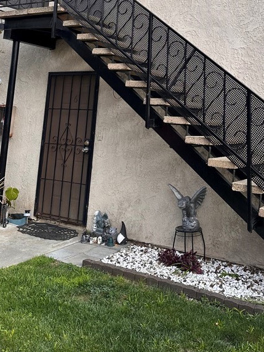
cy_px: 55
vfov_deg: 41.4
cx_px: 169
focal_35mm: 43
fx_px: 437
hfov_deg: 33.4
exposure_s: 1/1119
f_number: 1.78
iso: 80
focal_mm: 6.86
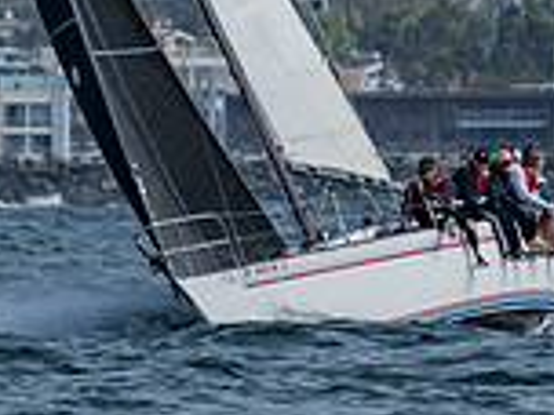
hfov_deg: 1.3
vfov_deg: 1.0
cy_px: -334
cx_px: 163
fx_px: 24310
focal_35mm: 1519
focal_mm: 200
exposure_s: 1/2000
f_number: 6.3
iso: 200
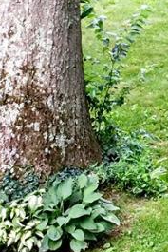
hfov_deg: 8.1
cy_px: -83
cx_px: 282
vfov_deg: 12.1
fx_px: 1146
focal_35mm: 164
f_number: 2.2
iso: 32
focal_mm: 4.15
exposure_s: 1/154
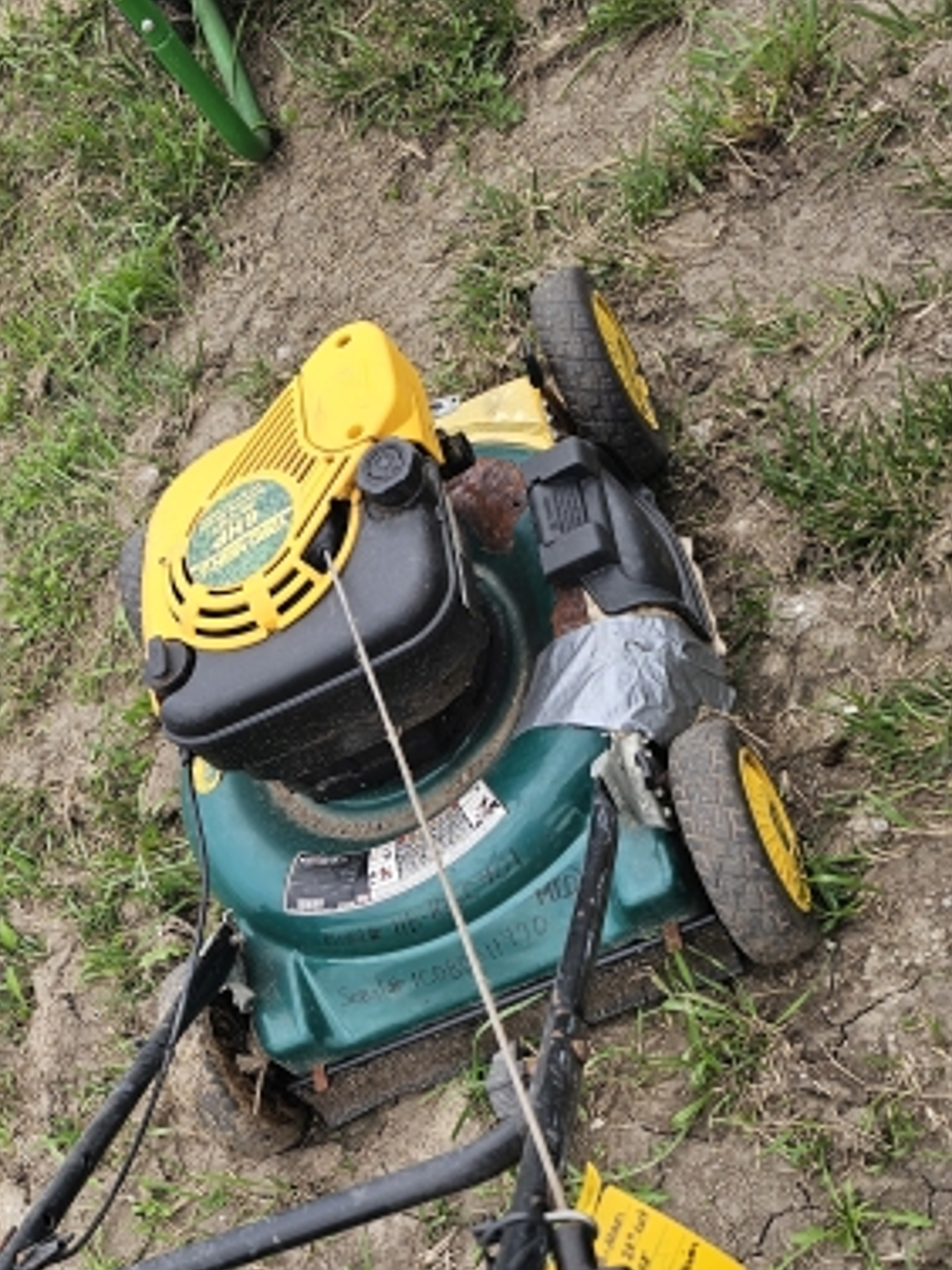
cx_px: 236
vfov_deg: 38.0
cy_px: 1118
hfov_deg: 30.4
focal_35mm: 47
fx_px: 1723
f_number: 1.7
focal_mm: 6.3
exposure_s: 1/180
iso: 12
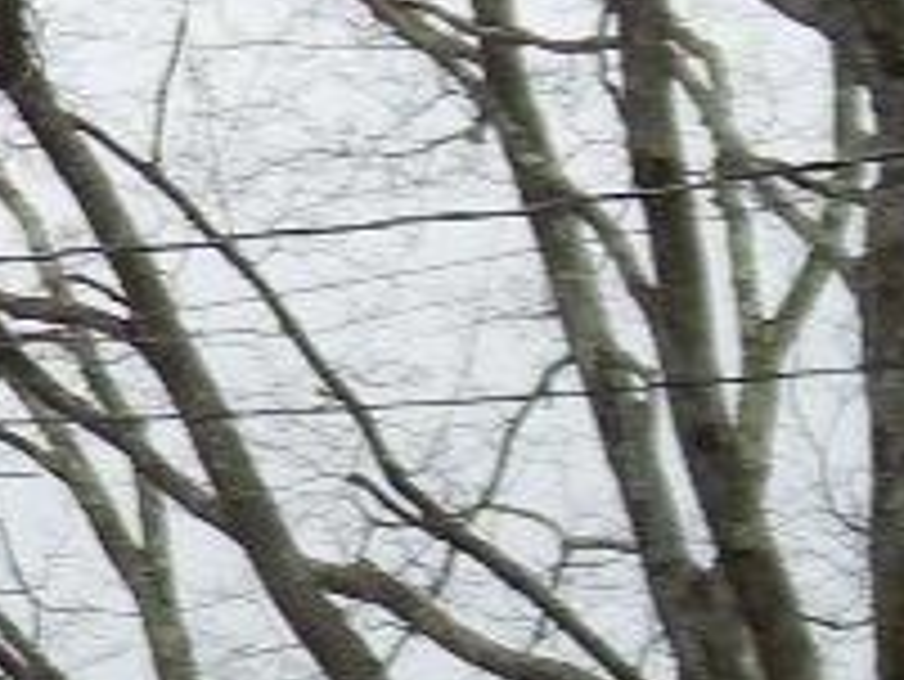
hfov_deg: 4.8
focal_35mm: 394
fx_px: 10295
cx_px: -1920
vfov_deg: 3.8
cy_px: 748
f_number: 3.8
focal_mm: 9.7
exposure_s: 1/100
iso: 125
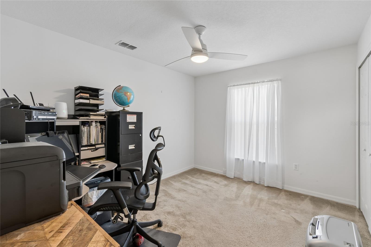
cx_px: 186
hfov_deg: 100.4
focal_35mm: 15
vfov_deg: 77.3
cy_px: 124
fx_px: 155
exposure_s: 1/6
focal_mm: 10
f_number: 7.1
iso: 100
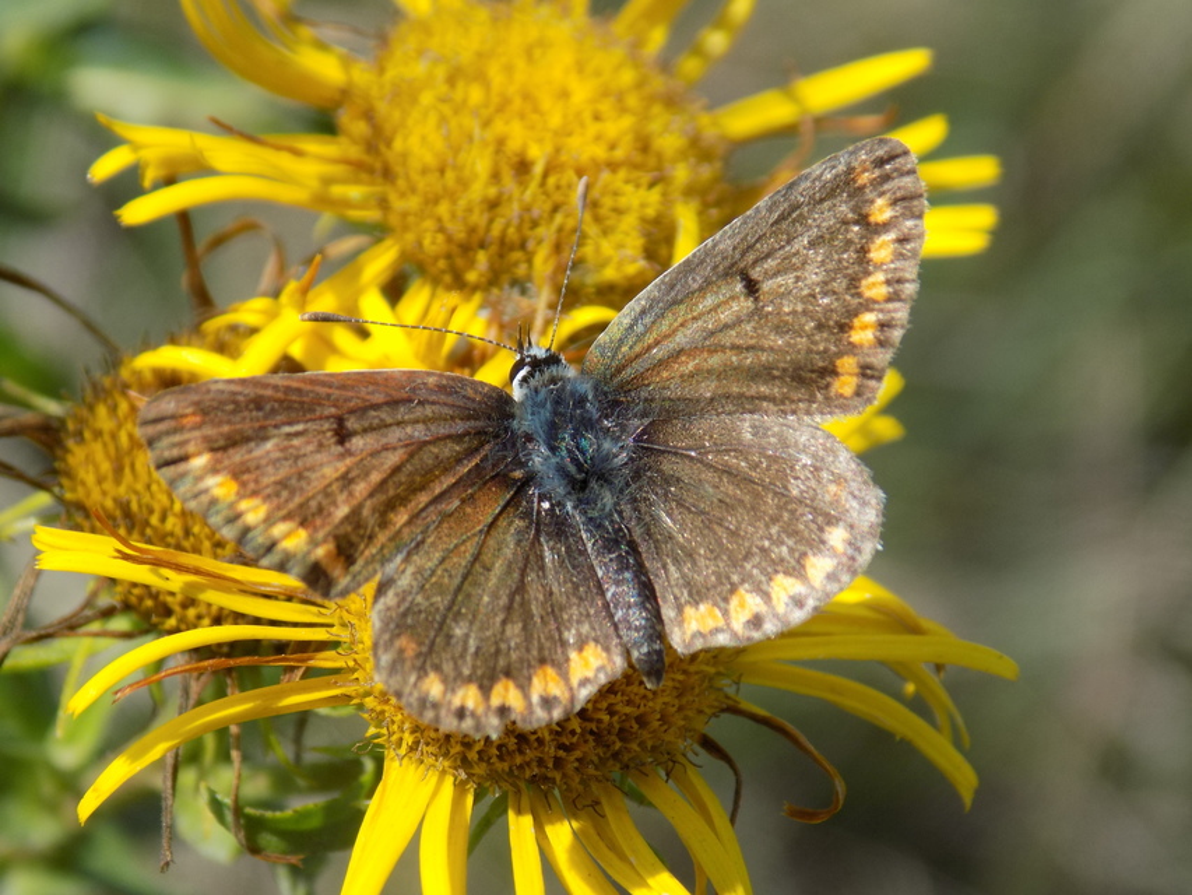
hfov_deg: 18.4
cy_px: 448
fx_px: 3685
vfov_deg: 13.8
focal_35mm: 107
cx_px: 596
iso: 80
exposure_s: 1/400
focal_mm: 19.1
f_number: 4.7
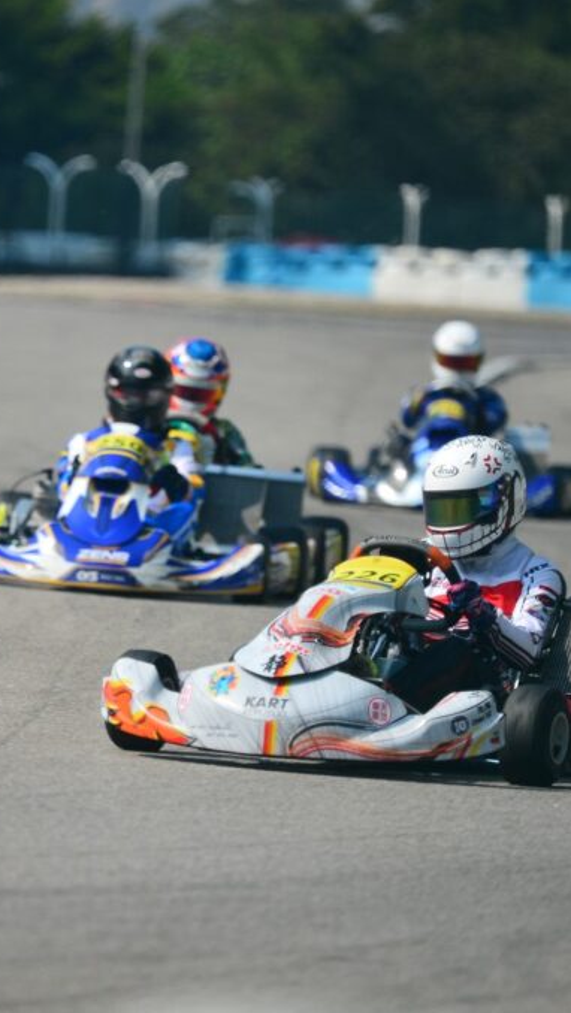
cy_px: 506
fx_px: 12743
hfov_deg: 2.6
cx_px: 145
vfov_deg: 4.6
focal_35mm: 474
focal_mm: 300
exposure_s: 1/1000
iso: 100
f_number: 4
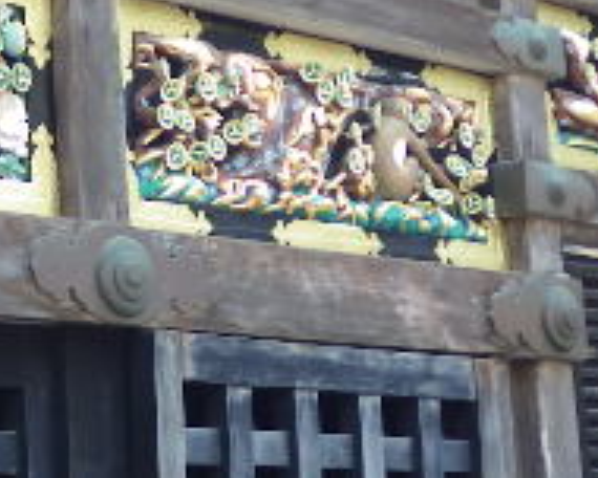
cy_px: 44
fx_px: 2265
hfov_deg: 14.9
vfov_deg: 12.0
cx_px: 41
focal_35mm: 128
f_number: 2.7
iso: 125
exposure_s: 1/100
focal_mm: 6.9
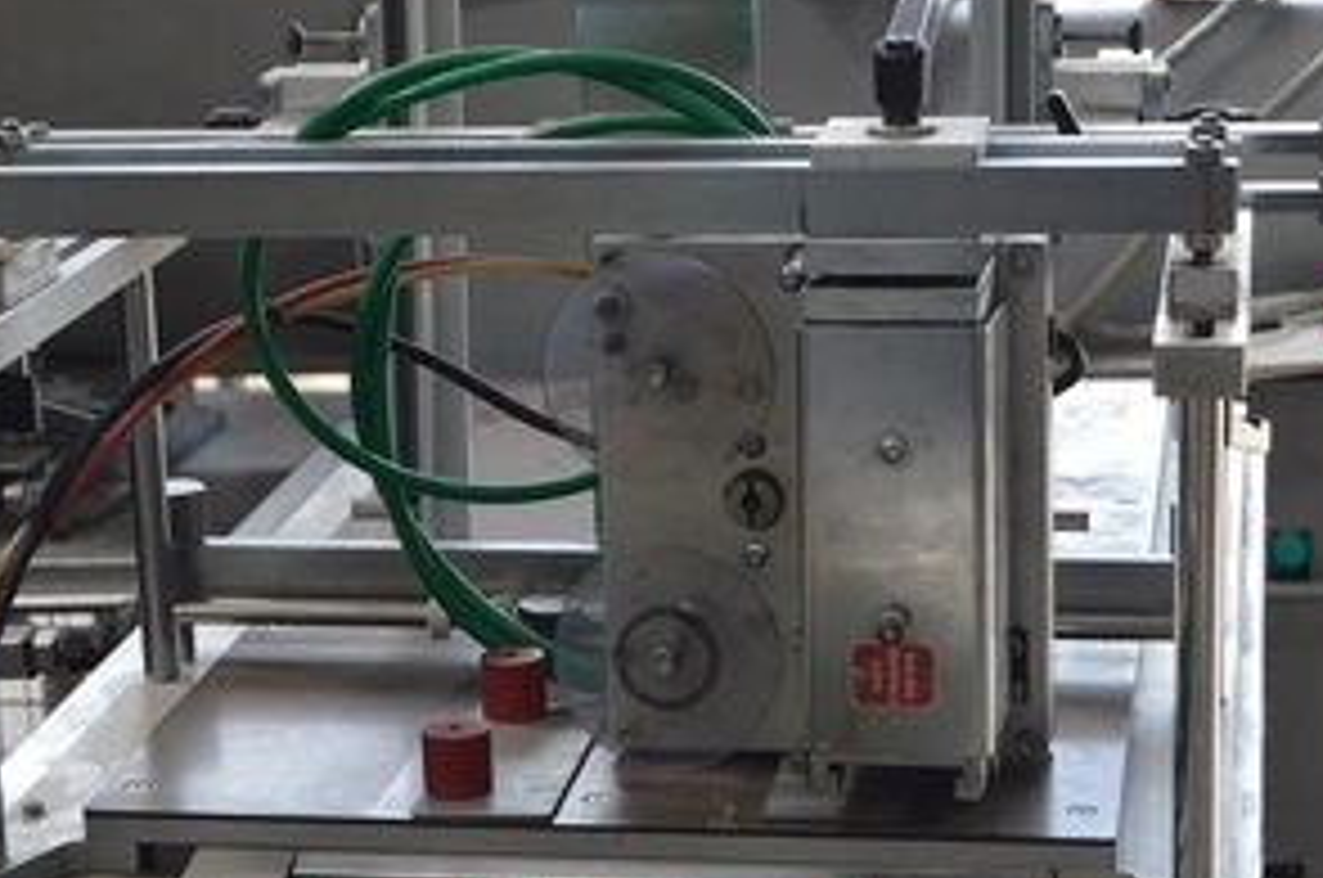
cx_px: 630
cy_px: 572
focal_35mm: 98
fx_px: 3596
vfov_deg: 13.9
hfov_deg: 20.8
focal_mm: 48
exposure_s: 1/80
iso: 400
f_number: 8
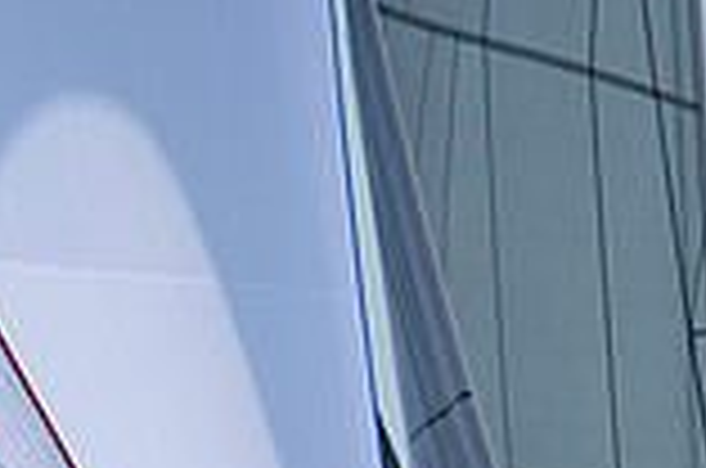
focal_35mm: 1110
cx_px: -4
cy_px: 828
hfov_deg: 1.9
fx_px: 21724
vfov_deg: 1.2
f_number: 5.6
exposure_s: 1/2000
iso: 250
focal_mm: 300
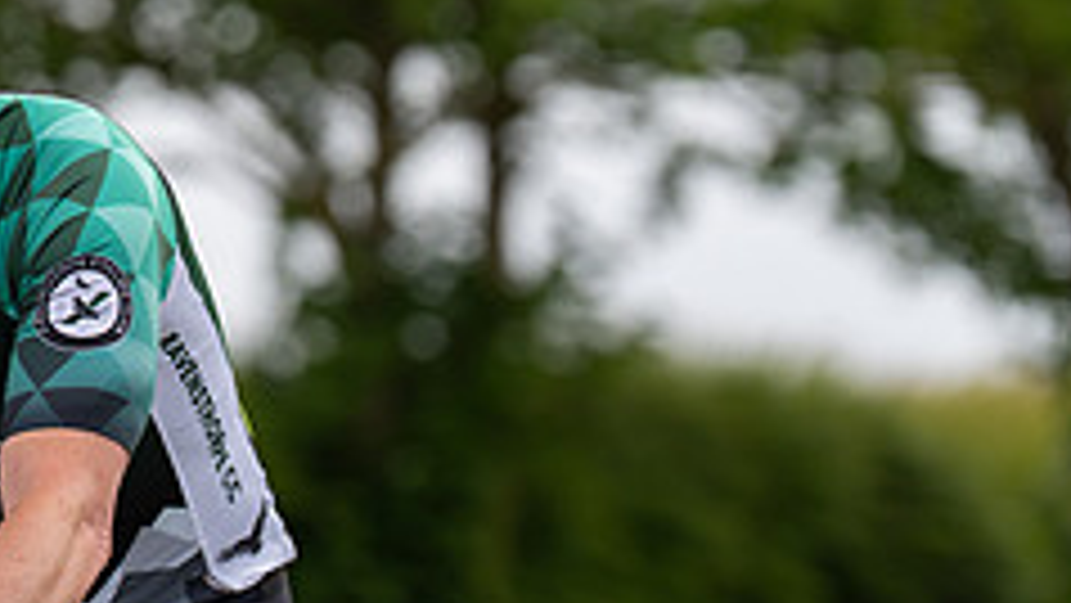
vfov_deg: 3.7
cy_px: 277
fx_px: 9345
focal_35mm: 329
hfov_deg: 6.5
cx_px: 32
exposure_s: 1/1250
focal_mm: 129
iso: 200
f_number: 3.2
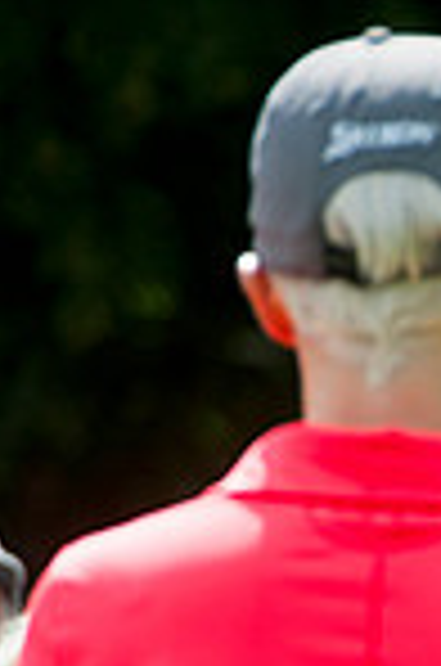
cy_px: 828
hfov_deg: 1.7
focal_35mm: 786
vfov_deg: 2.6
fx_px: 14510
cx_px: 1228
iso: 400
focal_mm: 200
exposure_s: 1/2000
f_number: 5.6
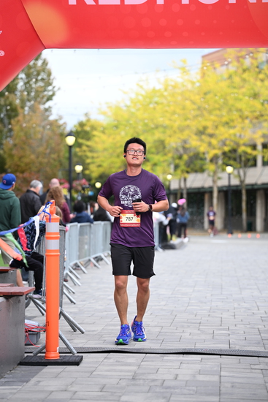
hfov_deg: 13.4
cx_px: 134
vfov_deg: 20.0
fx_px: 1138
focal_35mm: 102
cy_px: 201
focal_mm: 102
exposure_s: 1/1600
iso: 640
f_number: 2.8
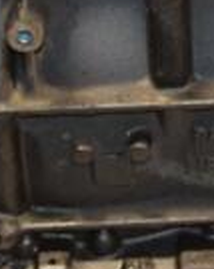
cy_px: -40
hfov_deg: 7.5
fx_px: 1601
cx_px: 346
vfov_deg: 9.5
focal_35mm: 202
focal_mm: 32
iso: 800
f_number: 5
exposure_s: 1/80
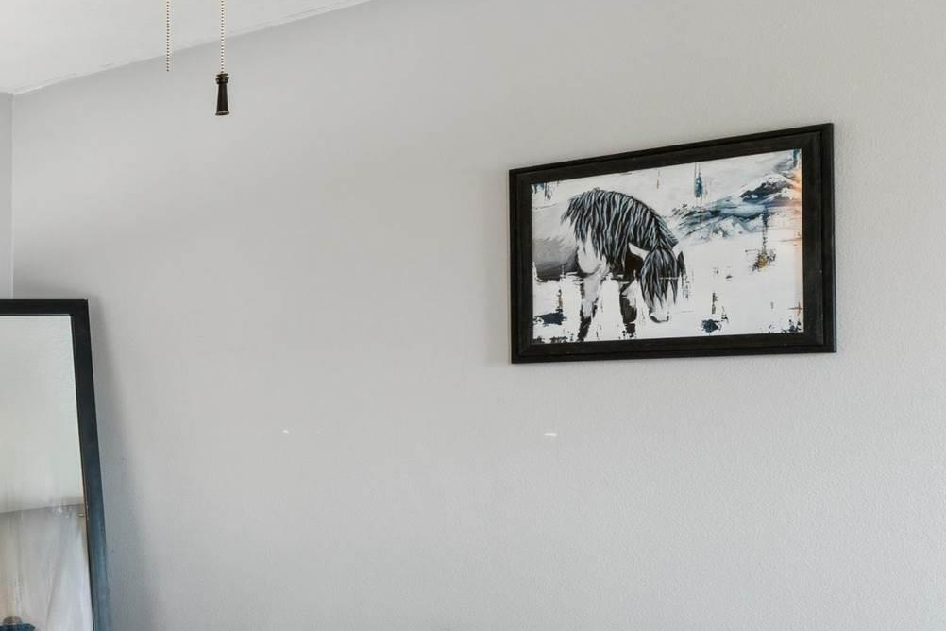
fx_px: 1249
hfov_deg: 28.6
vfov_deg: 28.2
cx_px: -438
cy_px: 419
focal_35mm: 48
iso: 400
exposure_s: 1/5
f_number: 13
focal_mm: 15.5
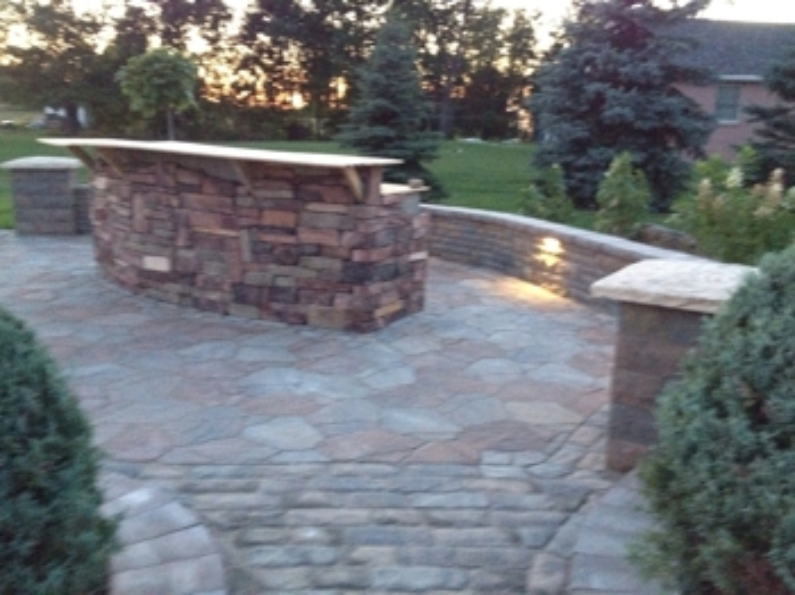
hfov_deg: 52.7
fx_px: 803
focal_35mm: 35
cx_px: 398
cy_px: 298
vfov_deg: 40.7
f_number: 2.4
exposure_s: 1/15
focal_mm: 4.28
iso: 800
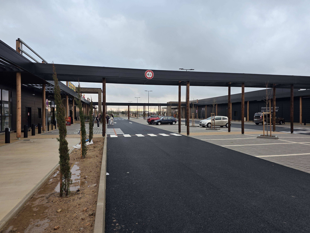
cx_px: 155
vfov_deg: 58.9
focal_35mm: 23
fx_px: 206
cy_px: 116
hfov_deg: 73.9
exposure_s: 1/180
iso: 80
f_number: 1.7
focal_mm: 6.25
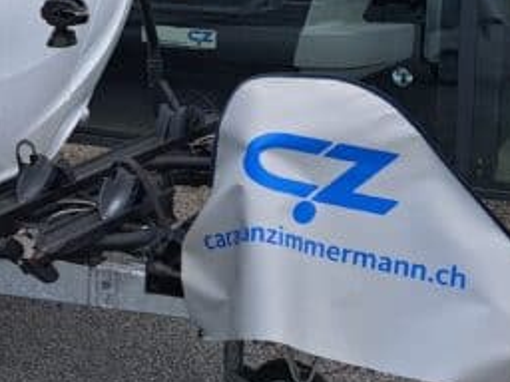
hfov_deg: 18.3
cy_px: -110
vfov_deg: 15.2
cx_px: -293
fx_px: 1370
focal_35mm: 93
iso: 50
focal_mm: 5.23
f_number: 1.8
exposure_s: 1/284
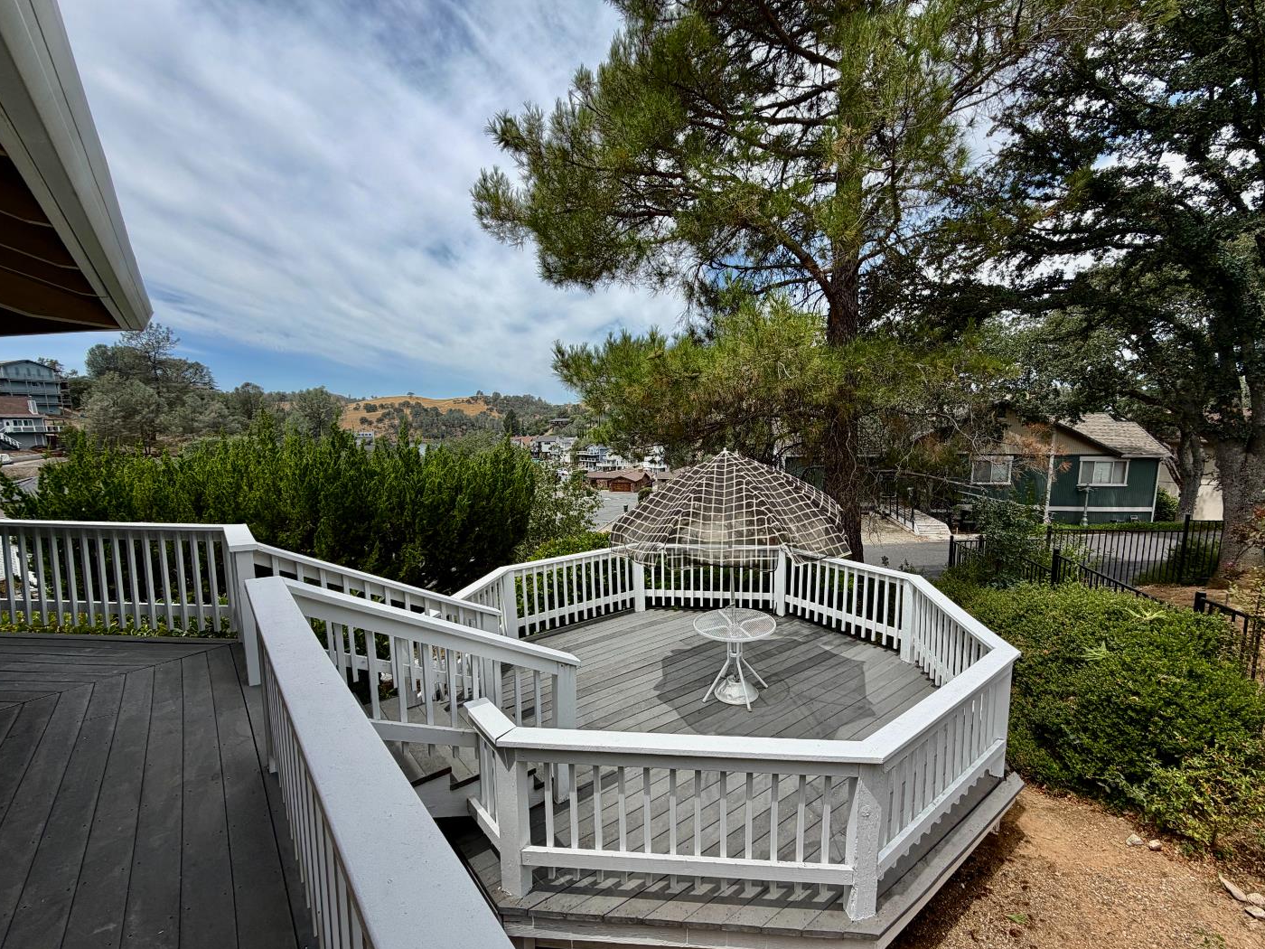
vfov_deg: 81.6
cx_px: 667
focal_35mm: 15
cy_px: 507
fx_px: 548
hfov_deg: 98.1
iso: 20
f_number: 2.2
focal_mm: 2.22
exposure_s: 1/789
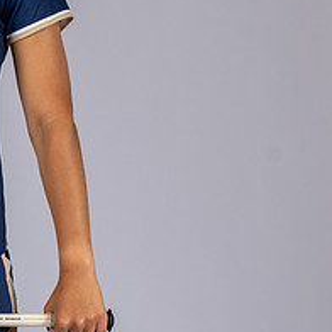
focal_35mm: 328
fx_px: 3559
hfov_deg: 5.3
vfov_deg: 5.3
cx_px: -54
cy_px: 142
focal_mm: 90
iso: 250
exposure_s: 1/200
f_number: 6.3
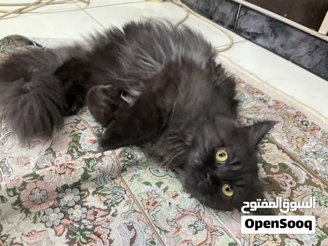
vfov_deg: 48.2
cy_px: 123
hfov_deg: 61.7
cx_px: 164
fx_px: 275
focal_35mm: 29
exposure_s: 1/50
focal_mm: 3
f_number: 1.8
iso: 160
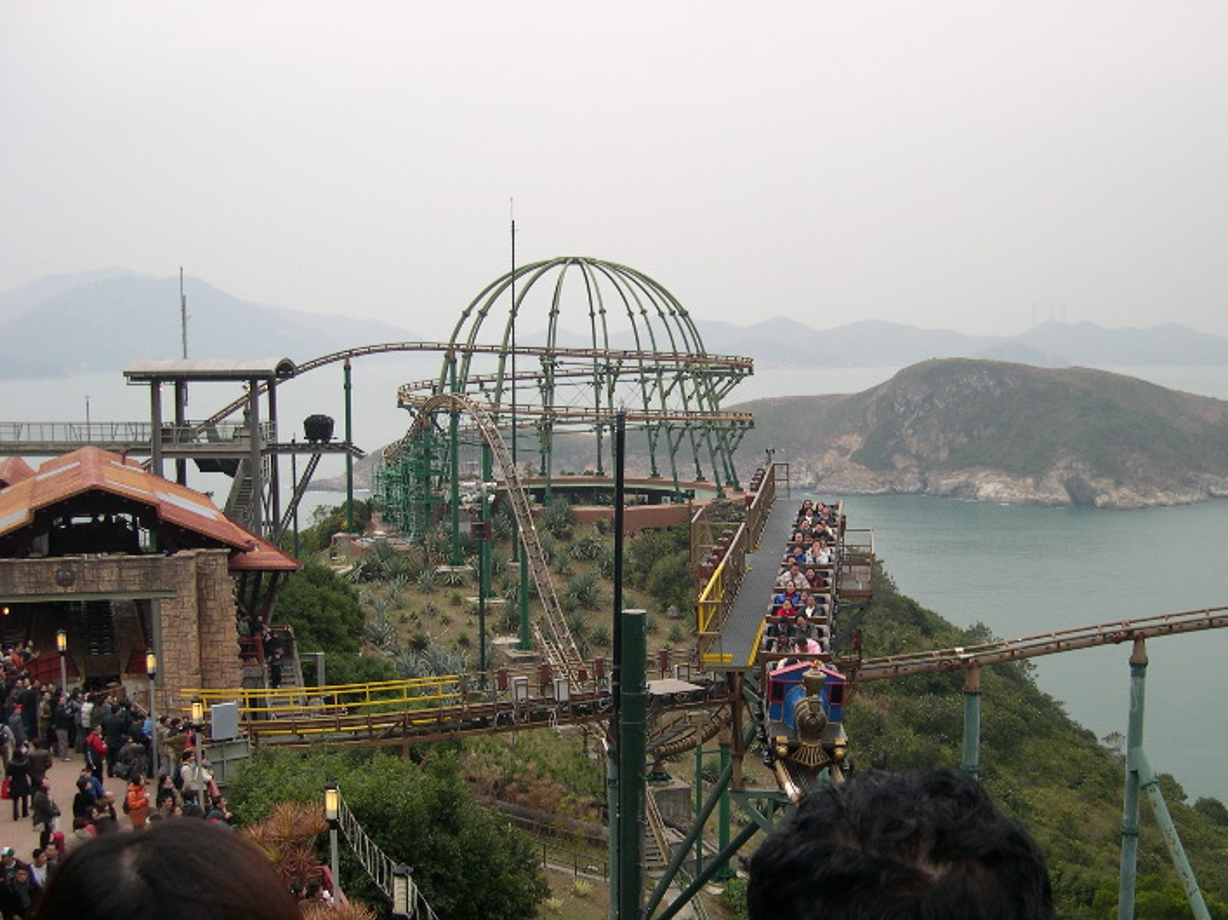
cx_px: 686
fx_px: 1525
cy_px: 505
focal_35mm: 43
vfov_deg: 33.6
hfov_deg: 43.8
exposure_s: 1/215
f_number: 2.8
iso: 100
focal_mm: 8
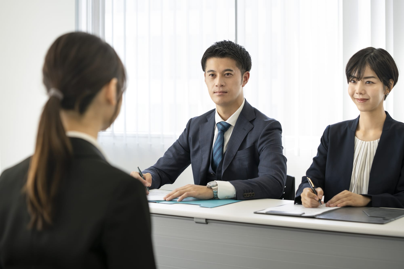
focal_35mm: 70
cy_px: 134
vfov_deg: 19.5
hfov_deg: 28.8
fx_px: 785
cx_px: 202
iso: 400
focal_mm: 70
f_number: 3.5
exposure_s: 1/250
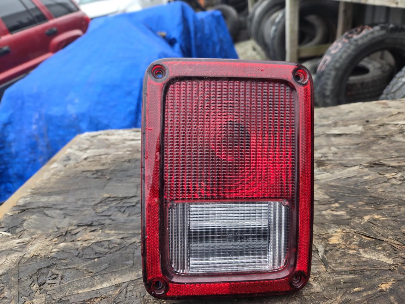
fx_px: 269
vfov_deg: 58.9
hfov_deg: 73.9
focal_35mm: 23
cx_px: 202
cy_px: 152
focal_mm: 5.4
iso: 25
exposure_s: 1/279
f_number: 1.8
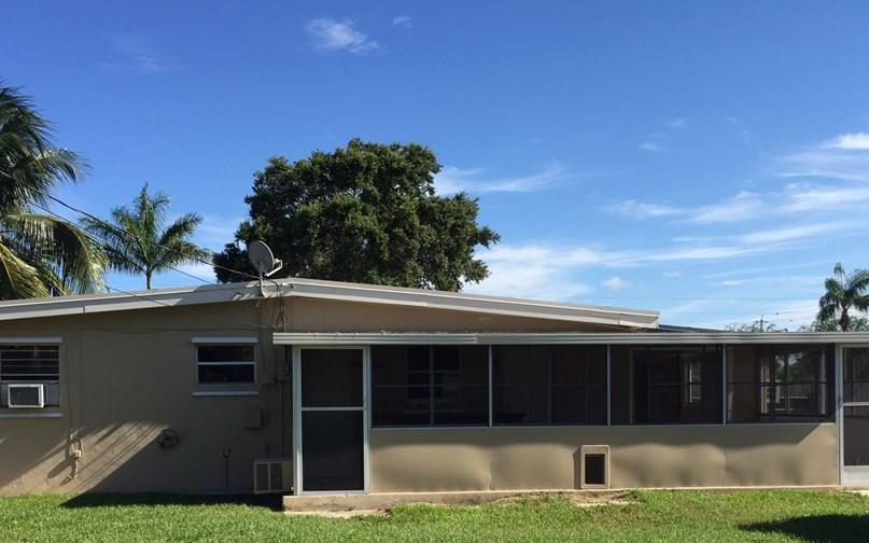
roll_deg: -1.2
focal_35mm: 39
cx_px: 431
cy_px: 409
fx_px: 923
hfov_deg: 50.4
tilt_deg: -2.2
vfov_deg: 32.1
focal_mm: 4.15
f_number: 2.2
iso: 32
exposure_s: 1/1647
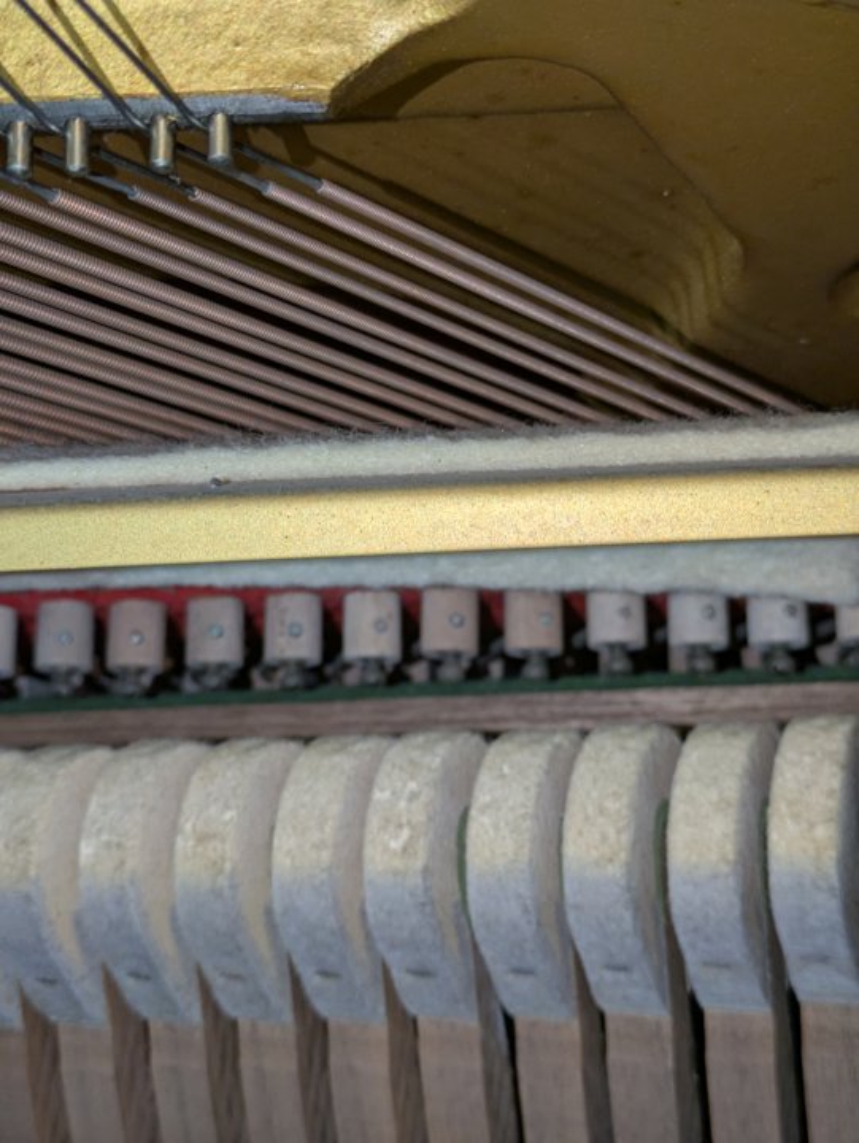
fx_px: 1685
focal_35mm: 51
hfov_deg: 28.6
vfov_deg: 37.5
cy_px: 572
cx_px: 430
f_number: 1.89
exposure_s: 1/120
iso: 89
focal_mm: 5.43
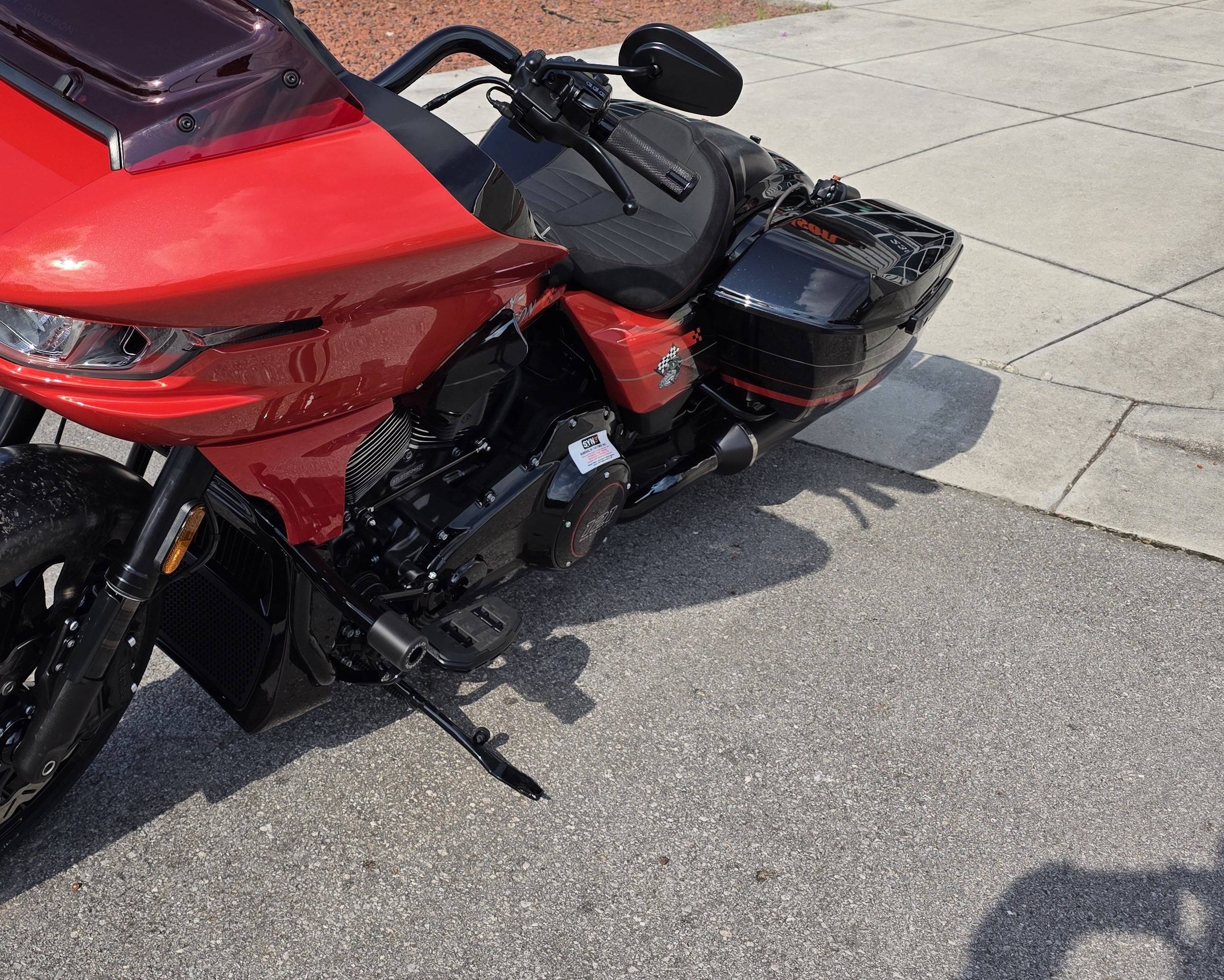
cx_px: 363
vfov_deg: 38.9
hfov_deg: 46.8
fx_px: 1377
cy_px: 373
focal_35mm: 38
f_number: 1.7
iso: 80
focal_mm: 6.3
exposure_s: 1/6809
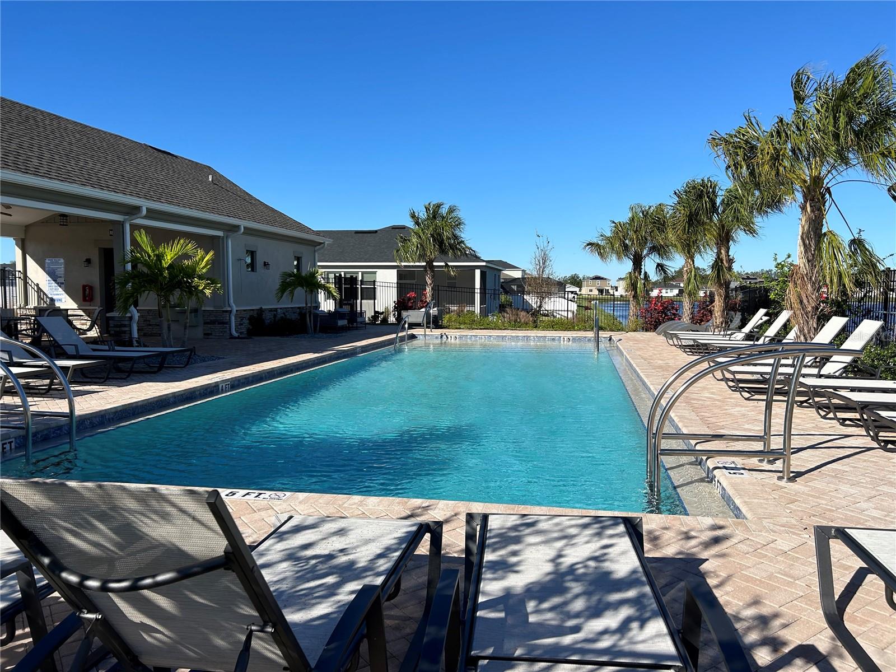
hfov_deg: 67.3
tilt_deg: -3.8
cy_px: 336
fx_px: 673
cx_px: 448
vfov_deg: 53.1
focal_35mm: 26
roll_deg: +0.3
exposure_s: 1/5587
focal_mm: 5.7
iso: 50
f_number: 1.5
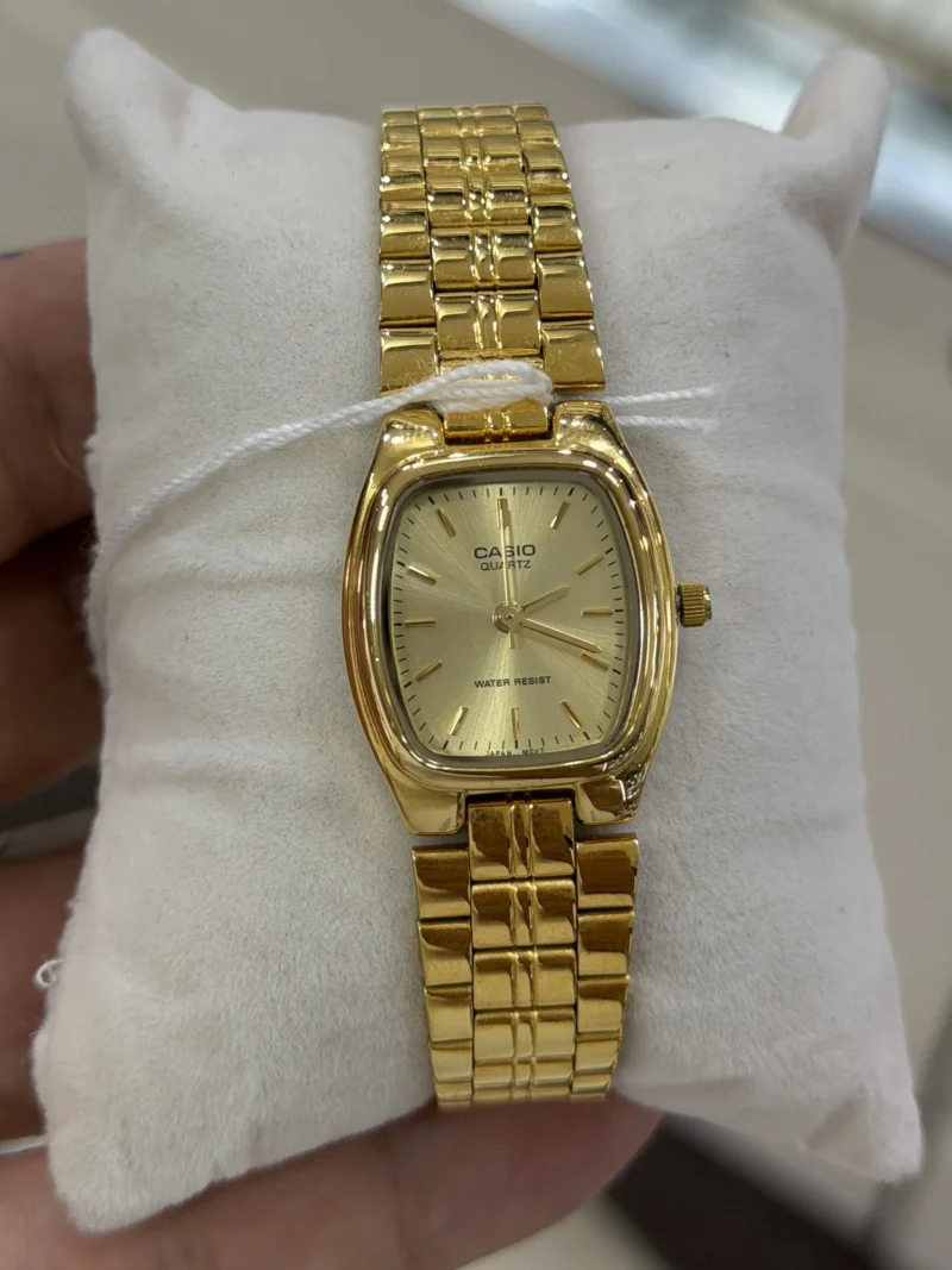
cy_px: 635
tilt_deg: -60.3
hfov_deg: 30.3
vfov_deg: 39.7
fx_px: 1760
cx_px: 476
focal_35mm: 48
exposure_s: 1/570
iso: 80
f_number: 1.78
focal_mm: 6.76
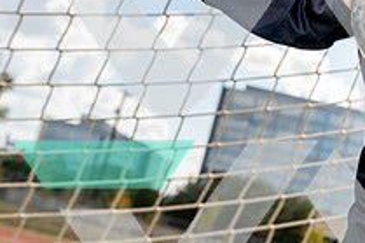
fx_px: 1378
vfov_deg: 10.0
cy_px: 22
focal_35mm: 136
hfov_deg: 14.5
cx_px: 463
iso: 100
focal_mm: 49
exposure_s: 1/125
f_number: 8
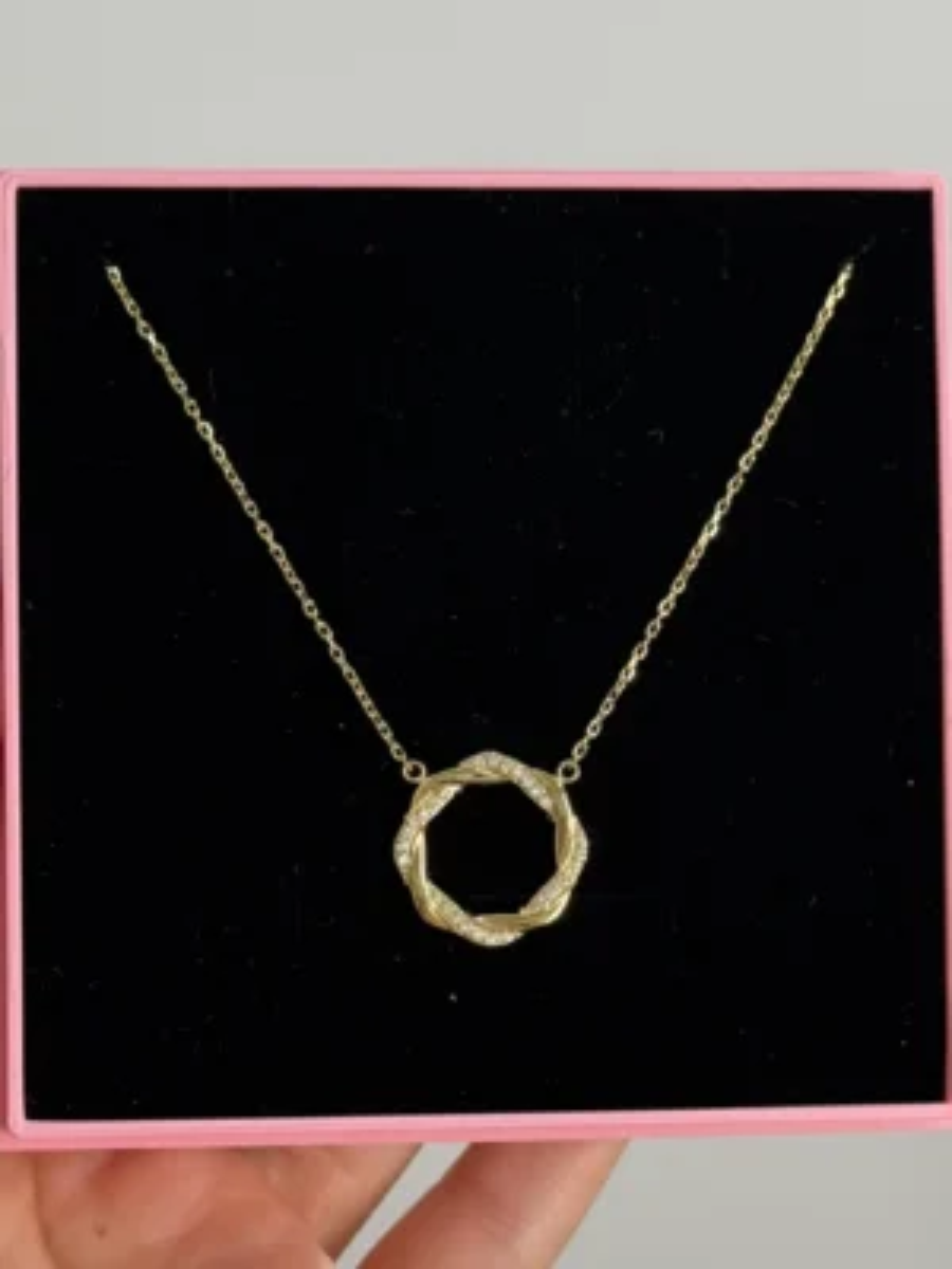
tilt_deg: -24.8
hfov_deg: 30.3
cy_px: 634
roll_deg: +0.5
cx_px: 476
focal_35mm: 48
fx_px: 1760
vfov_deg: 39.7
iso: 64
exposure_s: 1/232
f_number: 1.78
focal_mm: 6.76
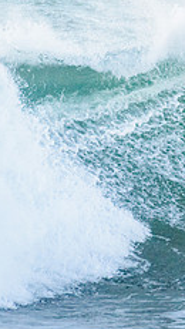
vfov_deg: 1.6
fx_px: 11464
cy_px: 76
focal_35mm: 1315
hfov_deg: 0.9
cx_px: 340
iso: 560
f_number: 5.6
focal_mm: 500
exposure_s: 1/1600
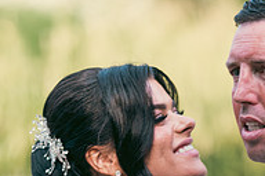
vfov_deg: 3.1
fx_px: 3231
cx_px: 179
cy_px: 219
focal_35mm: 439
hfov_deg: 4.7
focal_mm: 145
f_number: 3.5
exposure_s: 1/200
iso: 100
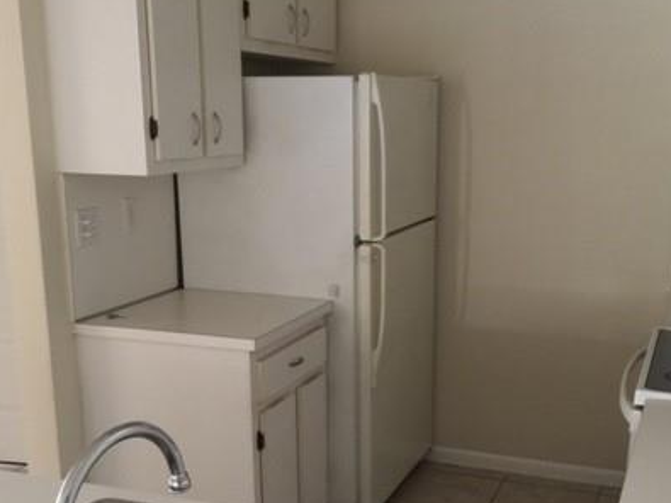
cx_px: 377
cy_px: 360
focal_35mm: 47
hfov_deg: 40.4
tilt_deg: -15.3
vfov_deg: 30.5
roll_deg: -1.4
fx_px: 911
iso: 80
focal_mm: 4.15
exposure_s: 1/4
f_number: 2.2
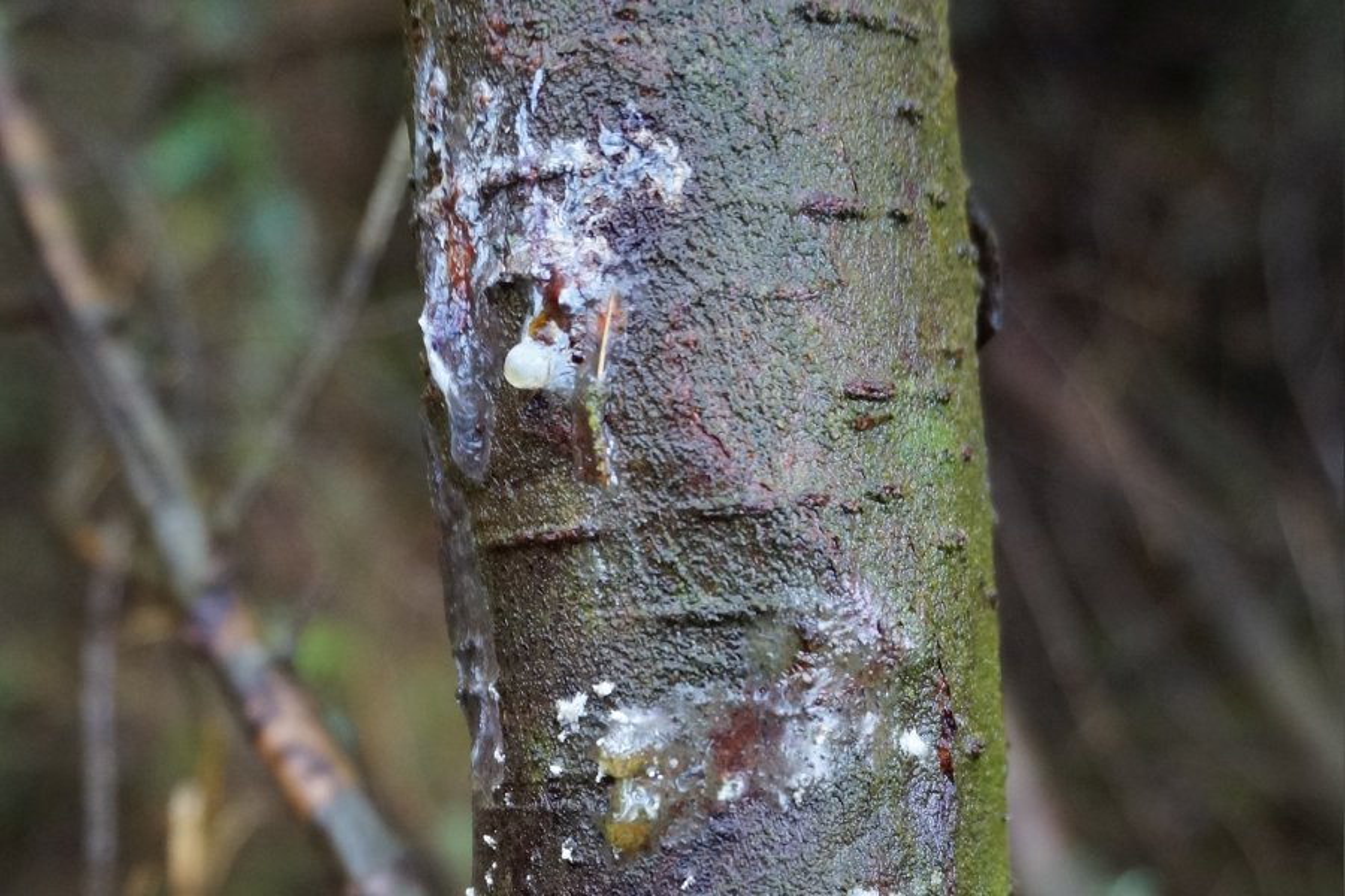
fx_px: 1457
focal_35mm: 39
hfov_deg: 49.6
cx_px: 672
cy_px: 448
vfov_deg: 34.2
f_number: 4.5
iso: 1250
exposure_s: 1/60
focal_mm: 26
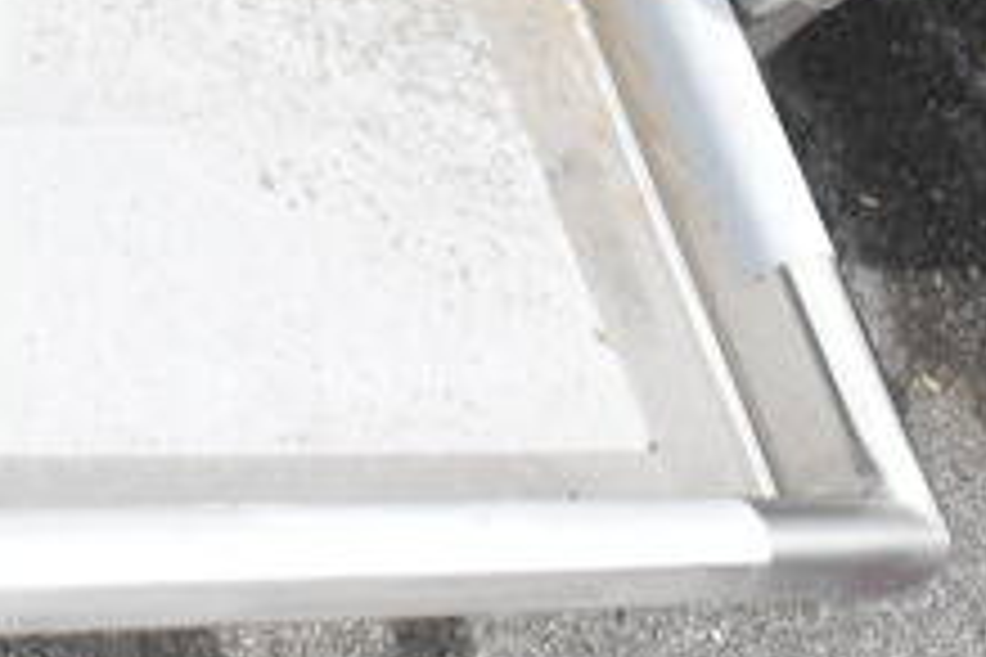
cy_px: -232
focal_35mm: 134
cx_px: 27
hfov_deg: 15.1
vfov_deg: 10.0
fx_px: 3670
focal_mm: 32
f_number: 5.6
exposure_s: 1/4000
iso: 1600
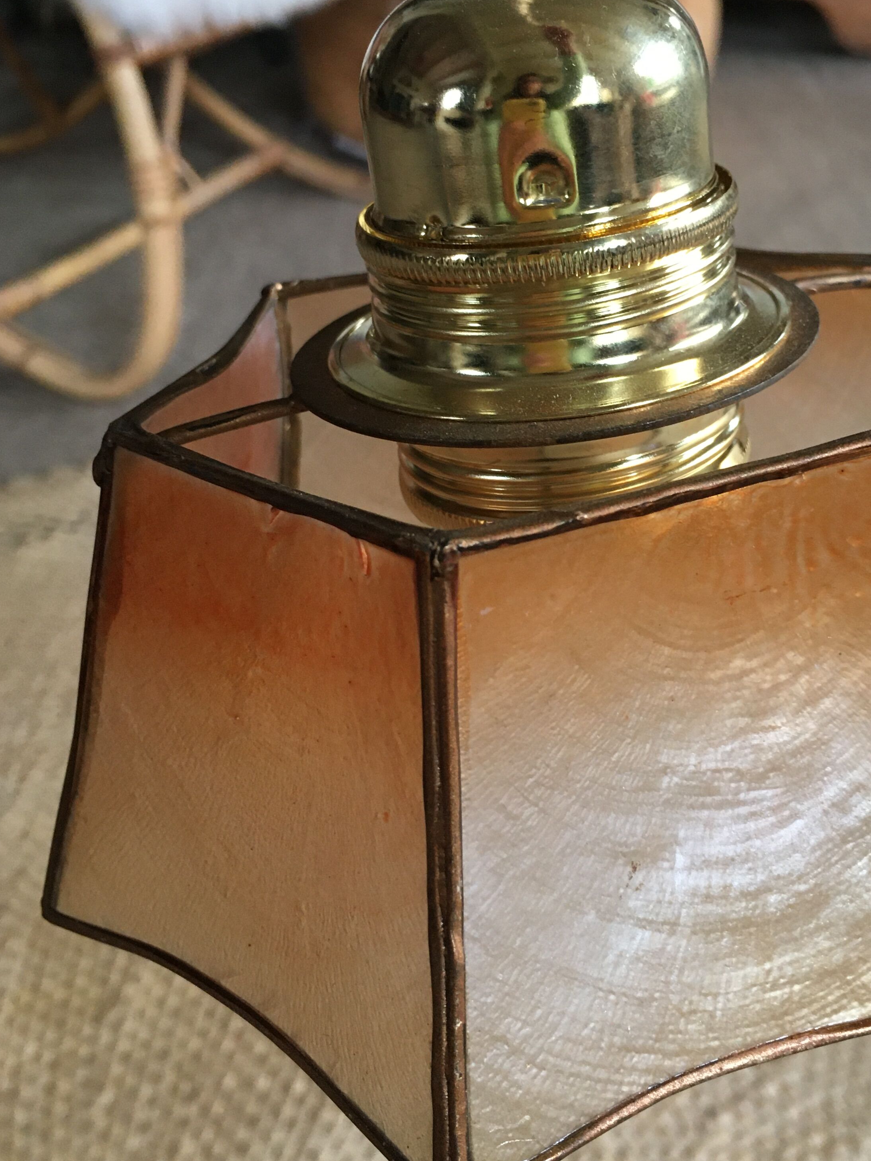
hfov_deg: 35.8
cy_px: 525
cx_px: 544
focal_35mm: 40
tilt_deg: -31.2
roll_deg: +1.4
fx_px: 1342
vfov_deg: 46.7
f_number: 2.2
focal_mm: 4.15
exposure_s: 1/33
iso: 160
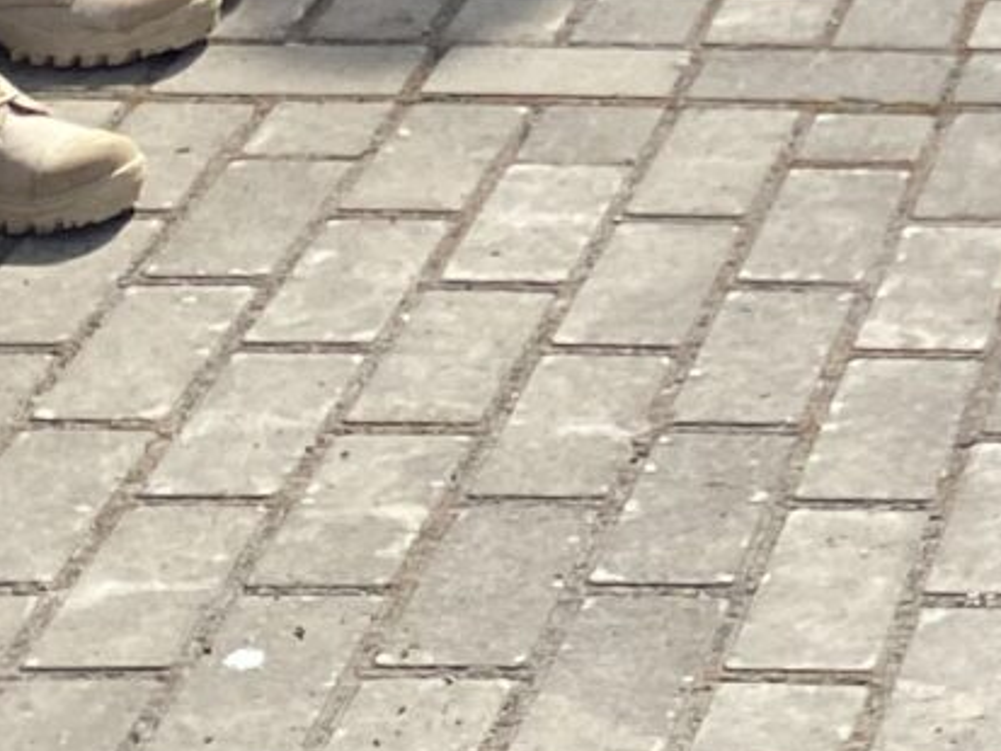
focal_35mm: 161
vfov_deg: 7.9
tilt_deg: -4.0
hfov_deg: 11.4
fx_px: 4657
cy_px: -1543
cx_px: 1798
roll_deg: -0.4
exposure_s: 1/2967
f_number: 1.8
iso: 32
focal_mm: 4.25
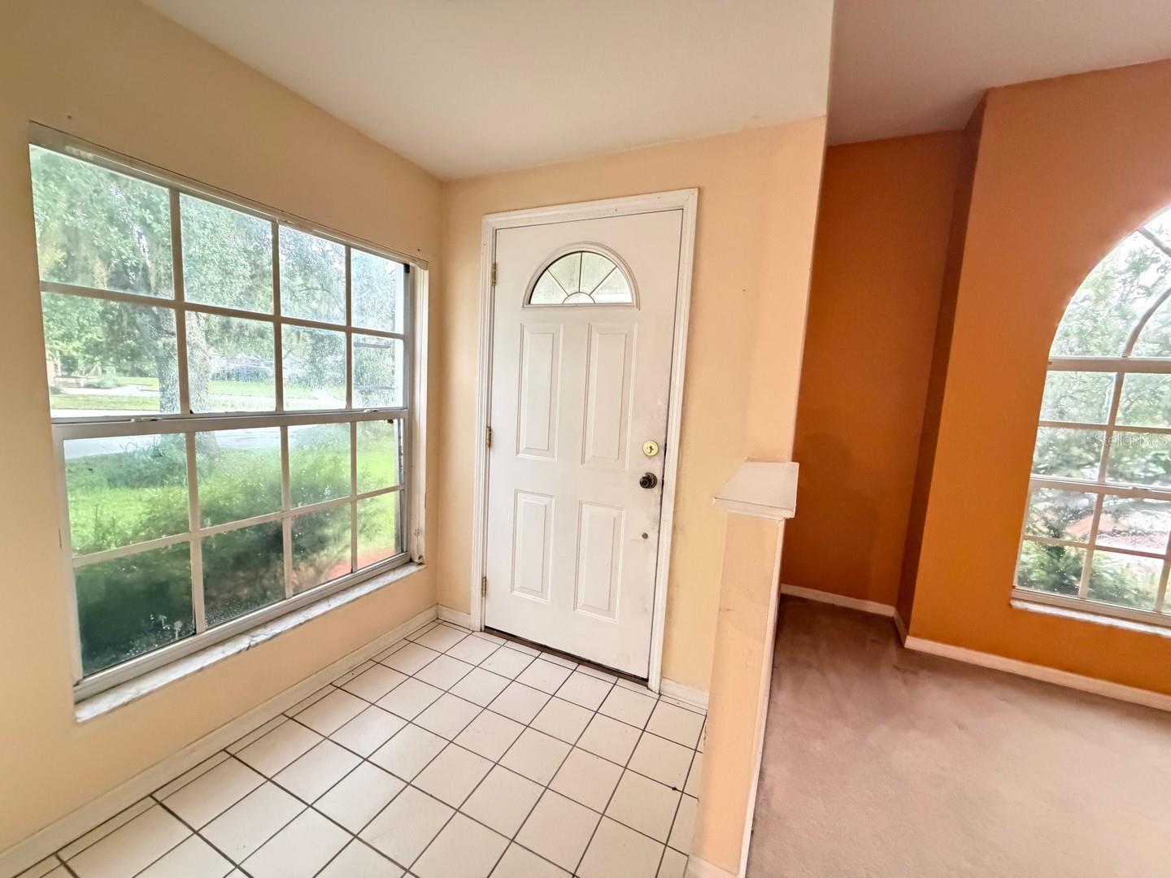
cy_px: 439
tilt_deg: -5.7
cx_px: 586
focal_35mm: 14
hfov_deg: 102.1
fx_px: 474
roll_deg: -3.1
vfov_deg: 85.7
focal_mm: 2.22
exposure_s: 1/40
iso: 1250
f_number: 2.2
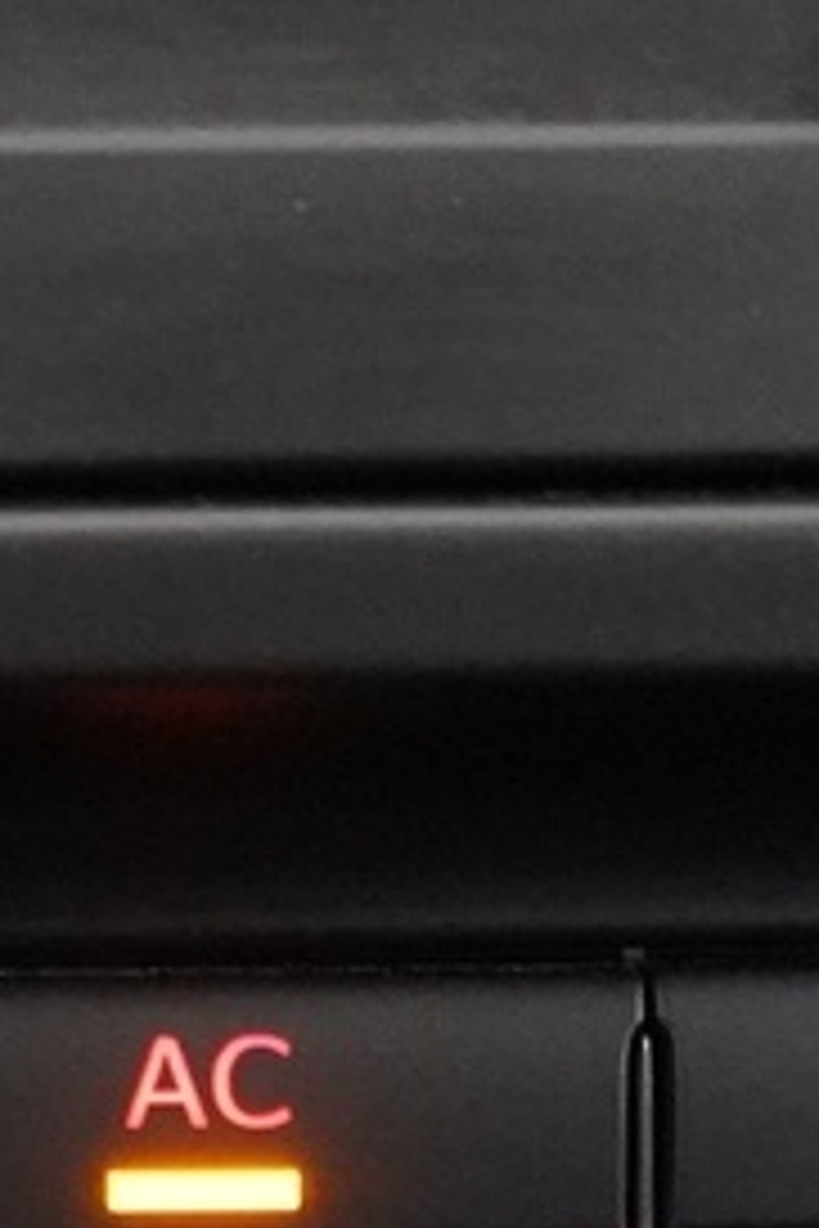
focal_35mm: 166
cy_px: 1840
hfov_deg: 8.2
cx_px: 108
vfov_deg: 11.8
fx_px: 5664
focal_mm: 28
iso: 12800
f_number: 3.5
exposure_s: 1/40
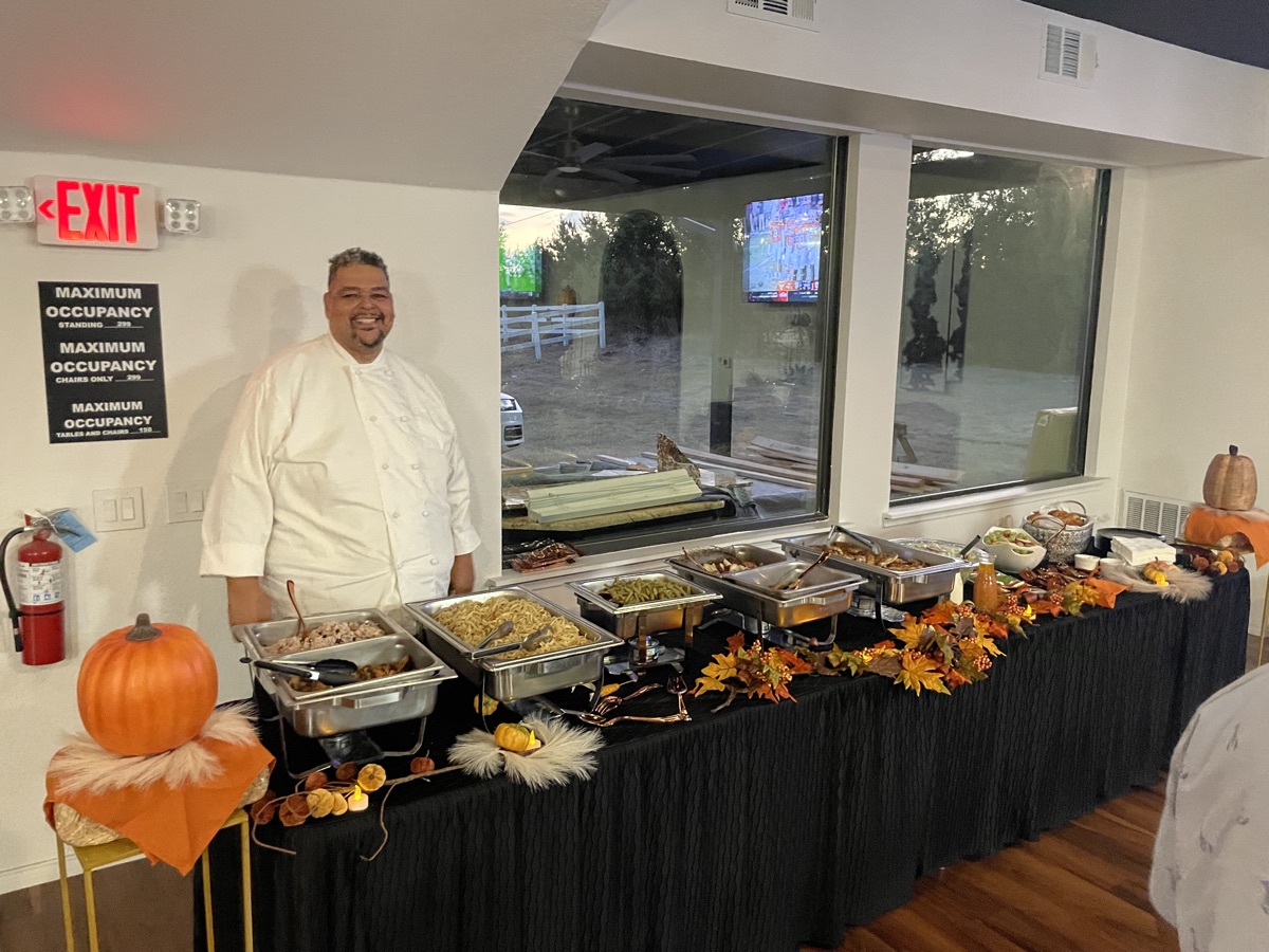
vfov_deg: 53.1
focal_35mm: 26
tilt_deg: -9.4
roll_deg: -0.6
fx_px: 953
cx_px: 634
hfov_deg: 67.3
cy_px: 476
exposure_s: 1/30
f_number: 1.6
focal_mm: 4.2
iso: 800
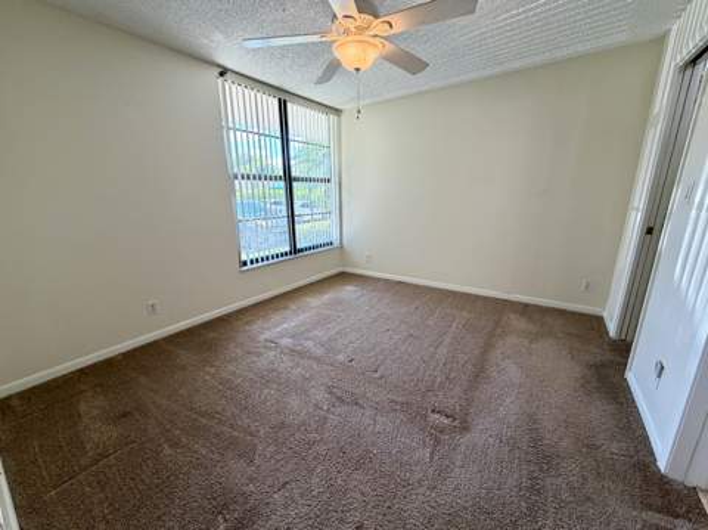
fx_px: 286
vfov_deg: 85.6
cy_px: 265
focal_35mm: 14
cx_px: 354
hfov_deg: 102.1
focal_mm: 2.22
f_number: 2.2
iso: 125
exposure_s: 1/120
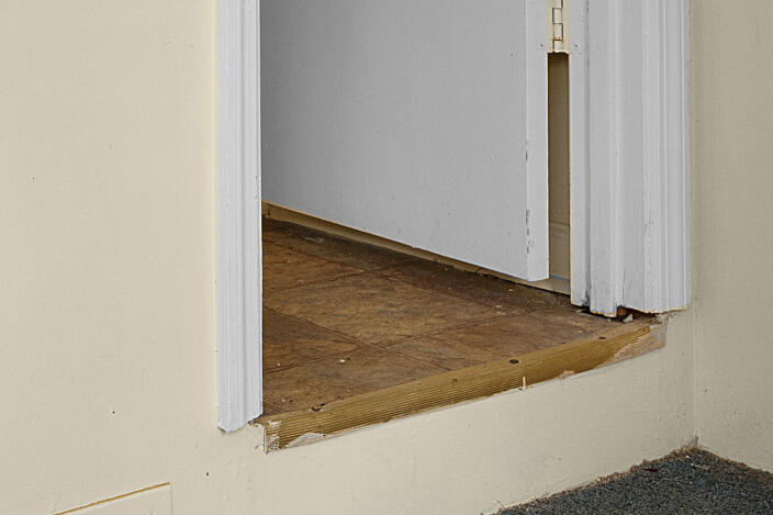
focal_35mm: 81
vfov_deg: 15.9
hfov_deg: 24.1
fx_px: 1739
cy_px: -186
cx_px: 22
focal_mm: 19
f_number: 7.1
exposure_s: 1/160
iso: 320
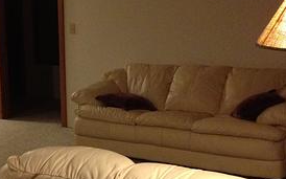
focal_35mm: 84
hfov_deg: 24.5
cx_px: 97
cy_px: 127
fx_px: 654
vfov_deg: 15.5
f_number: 2.4
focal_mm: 4.28
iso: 400
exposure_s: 1/15
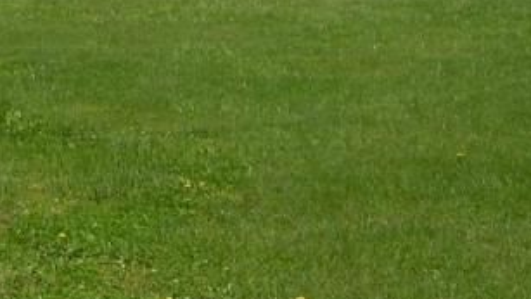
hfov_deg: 15.4
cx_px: 69
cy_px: -256
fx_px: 1944
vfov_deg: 8.4
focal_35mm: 138
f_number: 2.8
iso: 50
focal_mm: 6.3
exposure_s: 1/1091
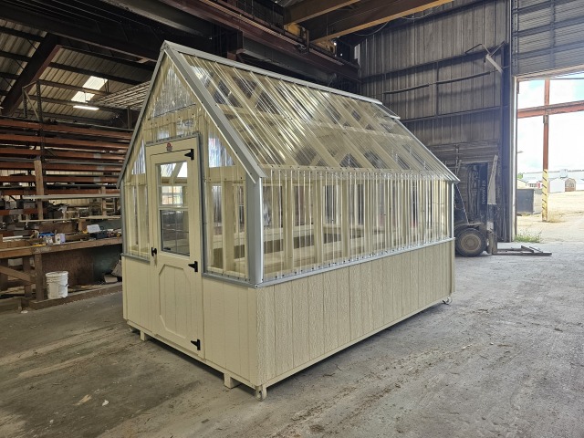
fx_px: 388
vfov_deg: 58.9
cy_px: 219
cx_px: 292
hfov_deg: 73.9
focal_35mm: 23
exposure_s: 1/180
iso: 125
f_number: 1.7
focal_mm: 6.3
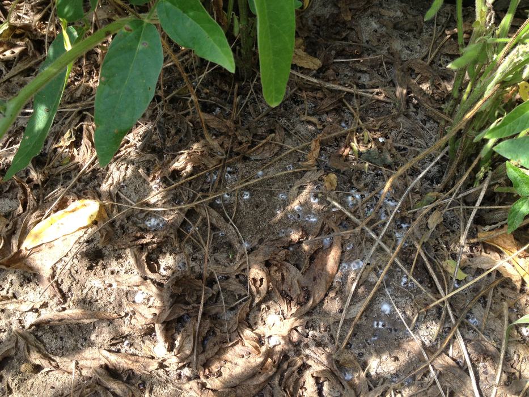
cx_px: 264
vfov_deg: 40.7
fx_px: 535
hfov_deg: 52.6
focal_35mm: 35
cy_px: 198
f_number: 2.4
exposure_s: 1/243
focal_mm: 4.28
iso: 50
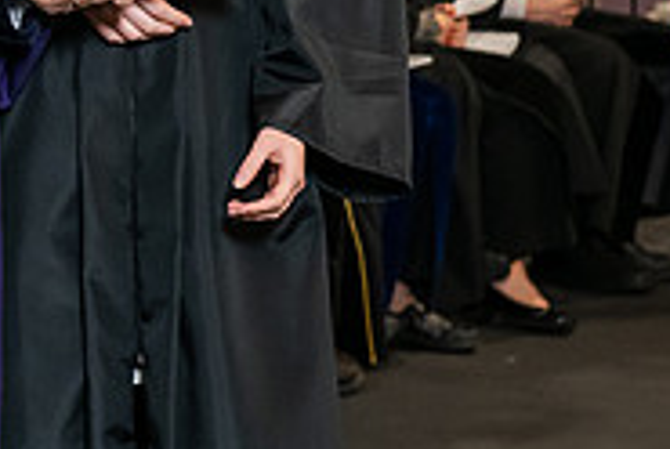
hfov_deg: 10.4
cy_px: -226
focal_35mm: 194
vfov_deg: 7.0
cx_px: -116
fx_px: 3616
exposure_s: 1/200
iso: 2500
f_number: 5
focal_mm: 62
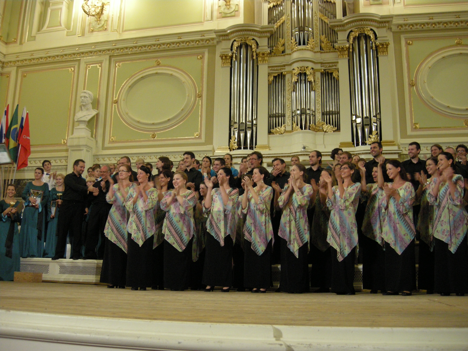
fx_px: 473
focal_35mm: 35
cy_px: 176
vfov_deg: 40.7
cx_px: 234
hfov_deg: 52.6
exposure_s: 1/36.3
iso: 400
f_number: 2.7
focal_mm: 7.5
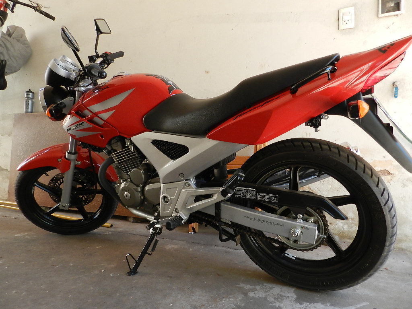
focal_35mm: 23
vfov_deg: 58.9
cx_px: 206
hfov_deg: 73.9
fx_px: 274
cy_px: 154
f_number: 3.4
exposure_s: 1/60
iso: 160
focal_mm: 4
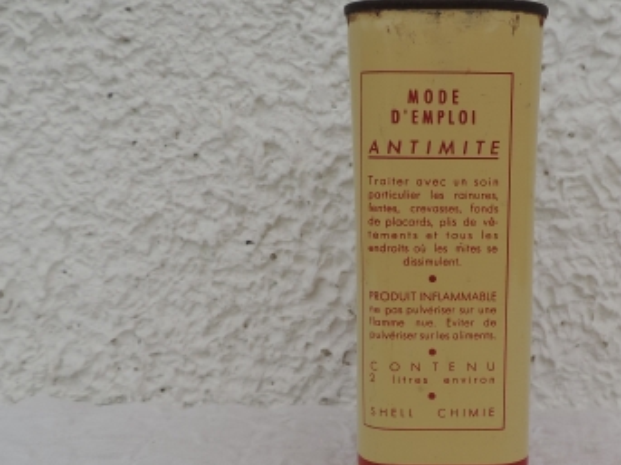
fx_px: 753
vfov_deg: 34.3
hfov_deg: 44.0
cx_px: 424
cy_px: 266
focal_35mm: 42
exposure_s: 1/200
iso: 80
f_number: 3
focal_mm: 4.3
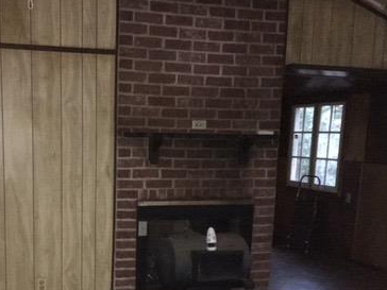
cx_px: 124
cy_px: 248
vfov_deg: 27.7
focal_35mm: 51
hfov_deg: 37.0
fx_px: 570
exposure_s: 1/16
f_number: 2.2
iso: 640
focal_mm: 4.15
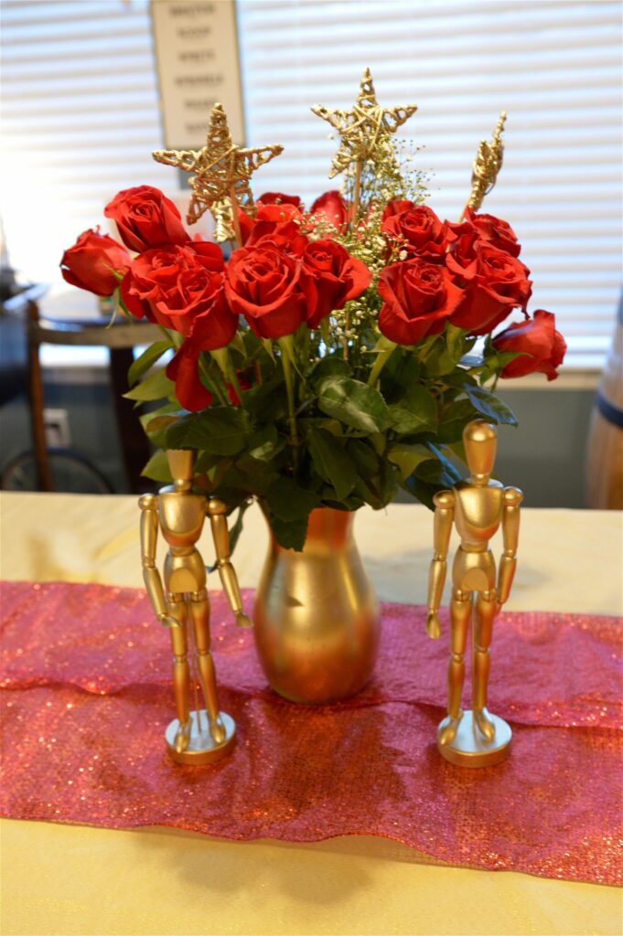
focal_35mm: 38
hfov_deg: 35.4
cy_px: 468
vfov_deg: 51.3
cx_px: 312
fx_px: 975
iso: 800
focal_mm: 25
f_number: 2.8
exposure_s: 1/30
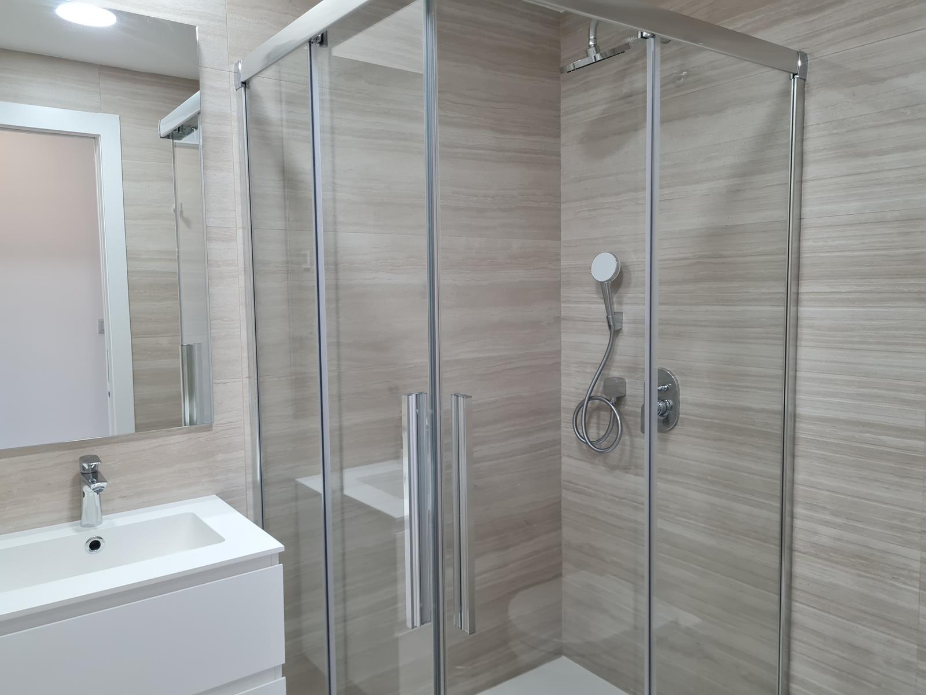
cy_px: 348
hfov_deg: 67.3
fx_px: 696
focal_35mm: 26
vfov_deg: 53.1
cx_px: 463
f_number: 1.8
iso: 200
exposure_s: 1/100
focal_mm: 5.4
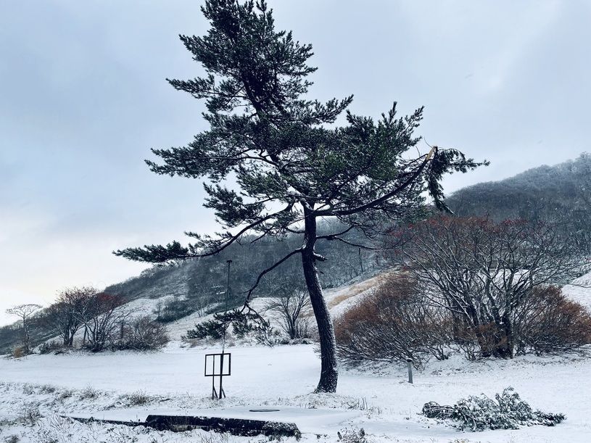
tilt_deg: +19.8
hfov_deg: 67.3
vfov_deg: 53.1
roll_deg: -0.2
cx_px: 296
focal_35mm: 26
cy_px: 222
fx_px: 444
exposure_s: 1/121
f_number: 1.6
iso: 40
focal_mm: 4.2
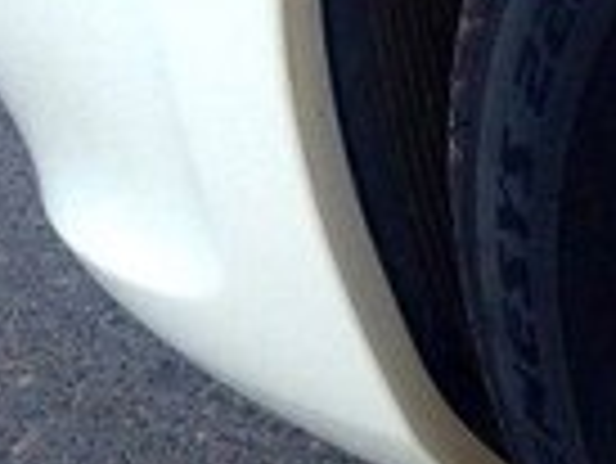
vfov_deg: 9.0
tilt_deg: -21.5
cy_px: -318
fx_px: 2832
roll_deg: +4.5
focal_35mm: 159
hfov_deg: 10.9
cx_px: 1385
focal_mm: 4.12
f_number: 2.4
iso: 50
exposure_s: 1/166
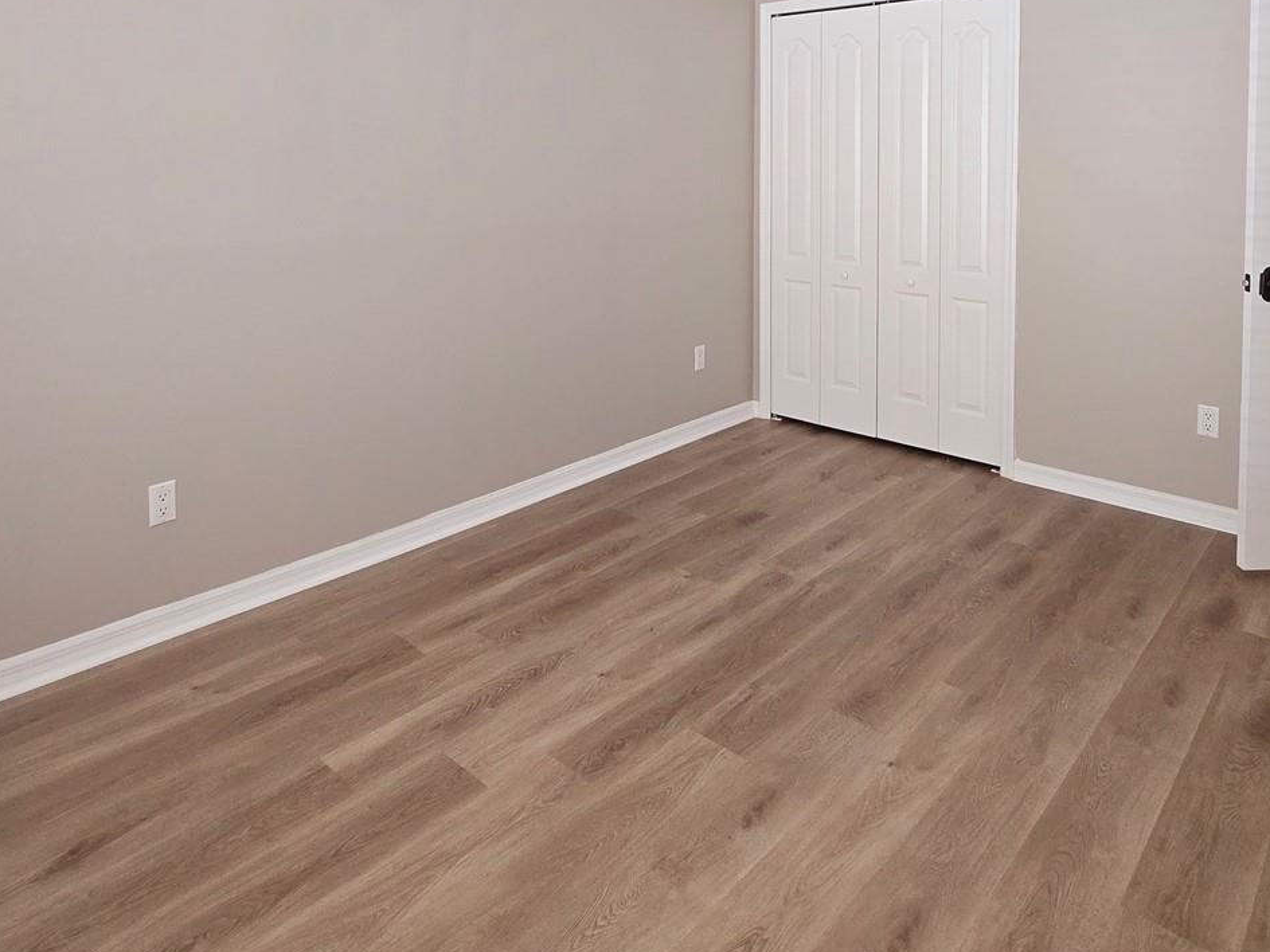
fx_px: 807
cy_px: 164
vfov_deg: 55.8
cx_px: 660
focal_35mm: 22
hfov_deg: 76.3
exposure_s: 1/60
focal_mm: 2.2
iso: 250
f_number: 2.2
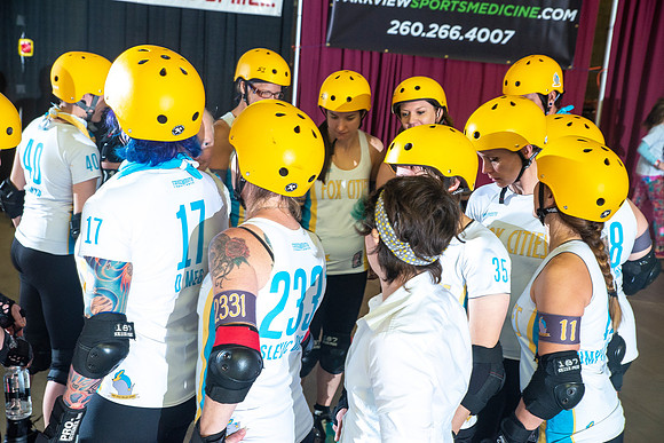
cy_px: 222
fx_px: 1015
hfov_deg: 36.2
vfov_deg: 24.6
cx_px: 332
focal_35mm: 55
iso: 1600
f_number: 7.1
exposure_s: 1/160
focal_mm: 55
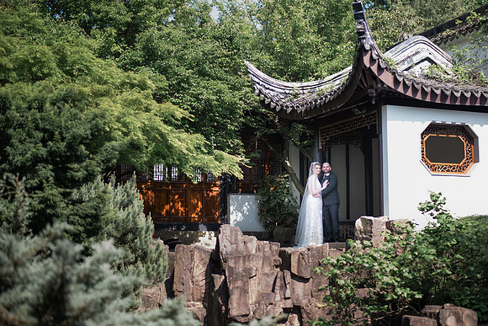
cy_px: 166
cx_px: 265
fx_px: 774
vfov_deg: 23.8
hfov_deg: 35.0
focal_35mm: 57
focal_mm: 50
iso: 200
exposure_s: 1/800
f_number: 1.8
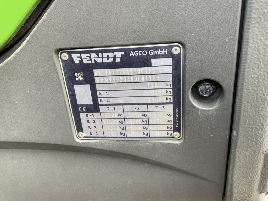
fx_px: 225
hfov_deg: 61.7
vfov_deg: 48.2
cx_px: 134
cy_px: 100
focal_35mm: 29
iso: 25
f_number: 1.8
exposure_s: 1/122
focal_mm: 3
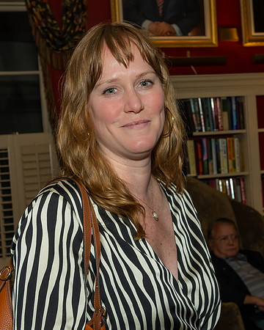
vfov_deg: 23.5
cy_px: 185
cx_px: 190
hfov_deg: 18.8
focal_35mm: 81
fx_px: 793
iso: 500
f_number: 7.1
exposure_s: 1/250
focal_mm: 32
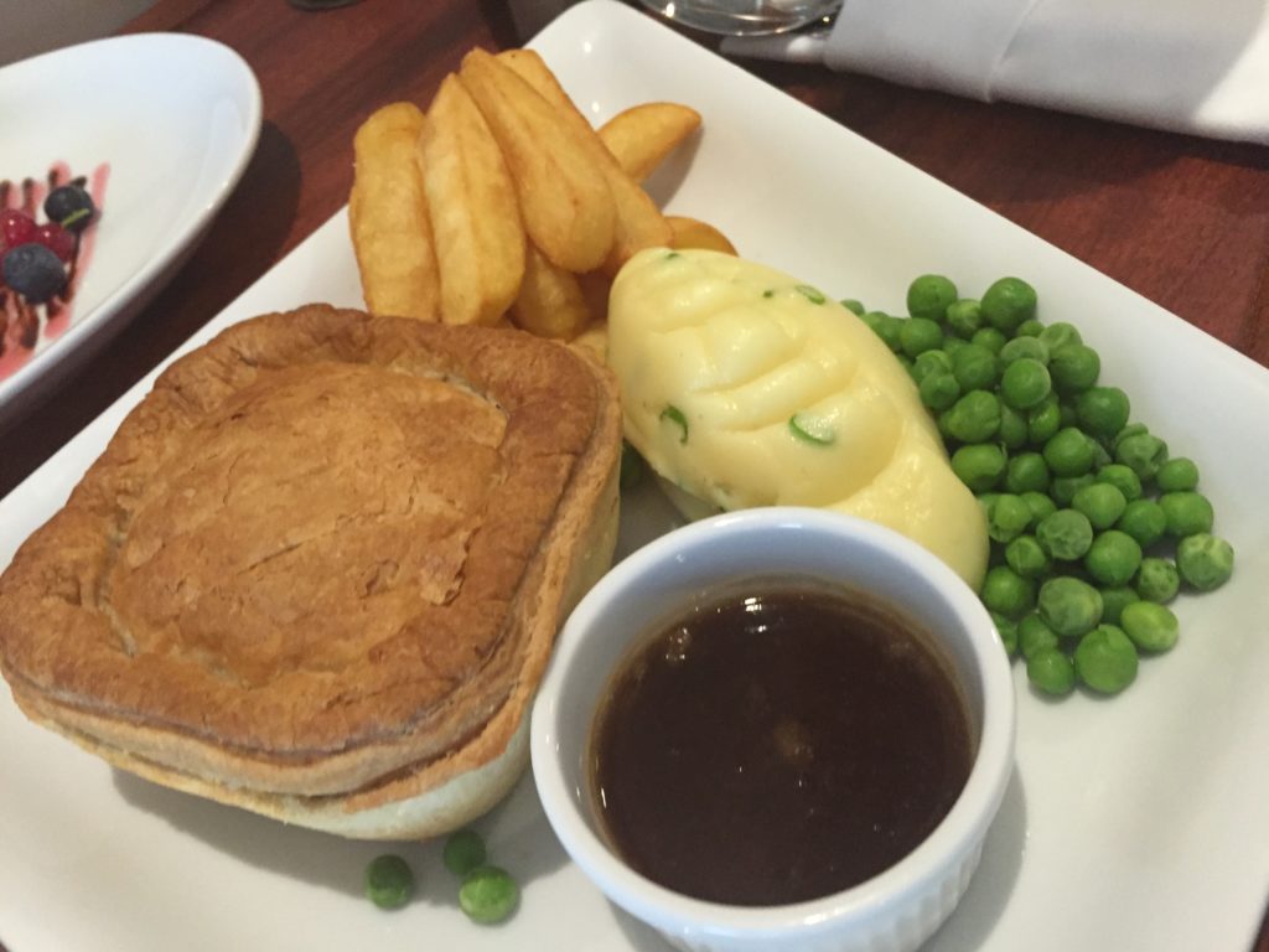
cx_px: 634
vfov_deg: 48.2
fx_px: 1063
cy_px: 476
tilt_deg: -48.3
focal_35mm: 29
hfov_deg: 61.7
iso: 250
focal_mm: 4.15
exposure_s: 1/17
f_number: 2.2
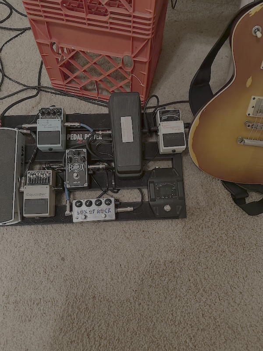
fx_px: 243
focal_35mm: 24
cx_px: 132
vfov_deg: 71.6
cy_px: 176
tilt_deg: -66.1
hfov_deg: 56.8
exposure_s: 1/30
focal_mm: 6.86
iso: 1000
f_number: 1.78
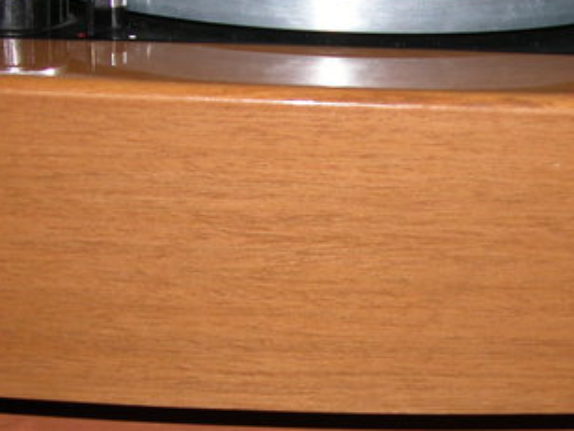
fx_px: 1509
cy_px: 269
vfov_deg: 16.2
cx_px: 425
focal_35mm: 91
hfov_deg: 21.4
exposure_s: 1/60
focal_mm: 8.9
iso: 100
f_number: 2.8
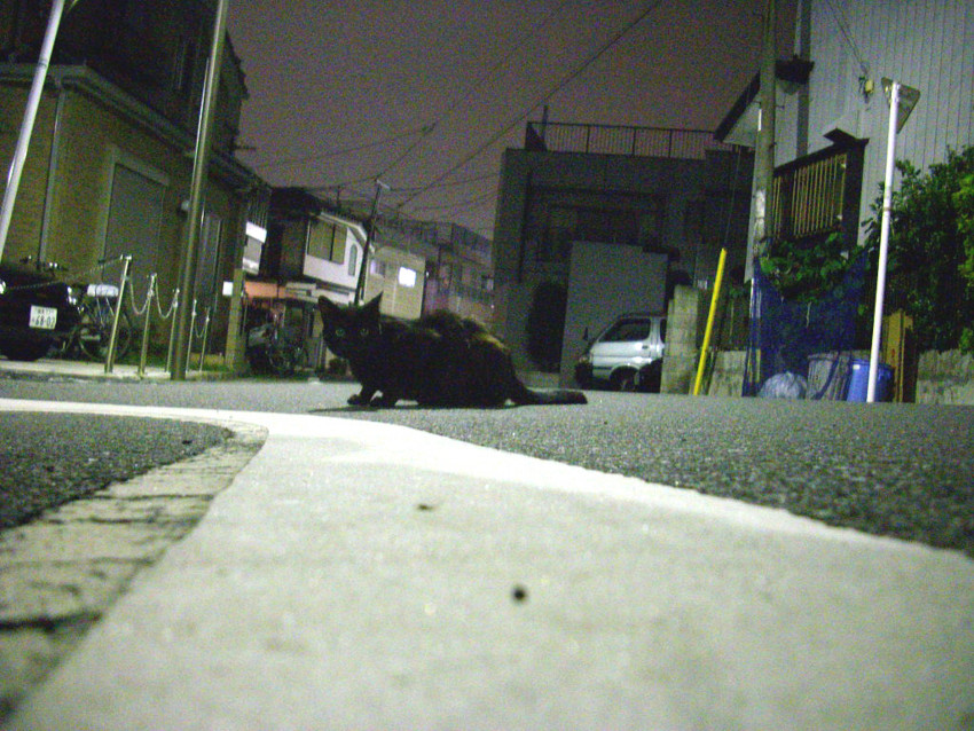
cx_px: 487
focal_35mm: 37
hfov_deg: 50.1
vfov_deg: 38.7
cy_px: 366
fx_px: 1041
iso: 400
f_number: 2.8
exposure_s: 1/1.67
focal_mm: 6.2
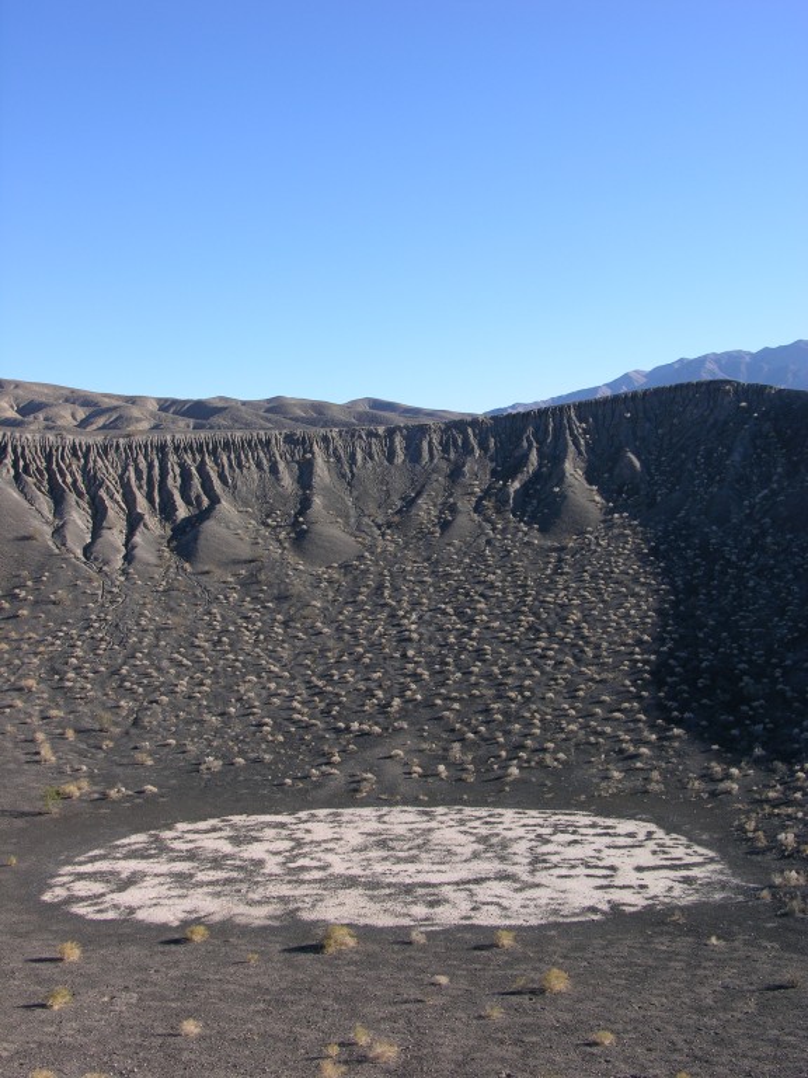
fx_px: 1214
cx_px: 404
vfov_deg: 47.9
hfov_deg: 36.8
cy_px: 539
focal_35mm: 39
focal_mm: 10
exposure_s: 1/162
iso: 50
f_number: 5.7
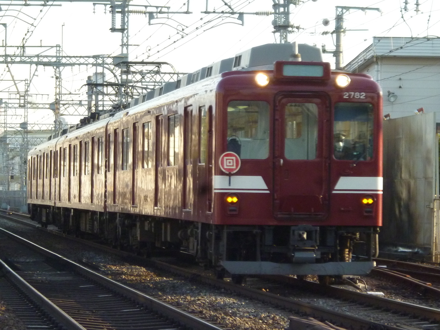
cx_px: 220
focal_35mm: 166
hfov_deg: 11.9
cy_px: 165
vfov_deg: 8.9
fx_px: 2110
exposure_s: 1/125
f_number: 6.5
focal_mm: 20
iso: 320
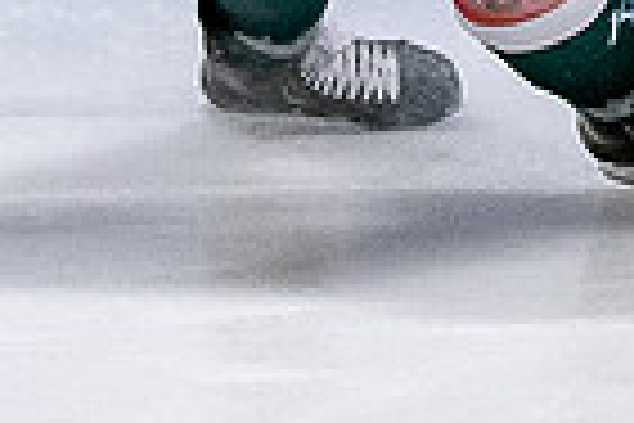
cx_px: 510
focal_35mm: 872
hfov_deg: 2.4
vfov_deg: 1.6
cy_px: -690
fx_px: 15356
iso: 2500
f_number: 3.5
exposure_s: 1/800
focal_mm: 70
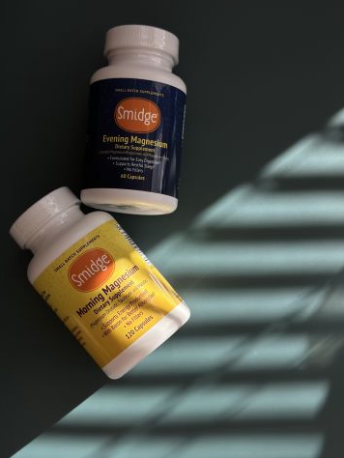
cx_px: 171
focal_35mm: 54
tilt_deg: -85.8
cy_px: 251
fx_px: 715
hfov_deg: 27.1
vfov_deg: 35.5
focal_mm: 6.86
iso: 80
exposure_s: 1/1590
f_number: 1.78
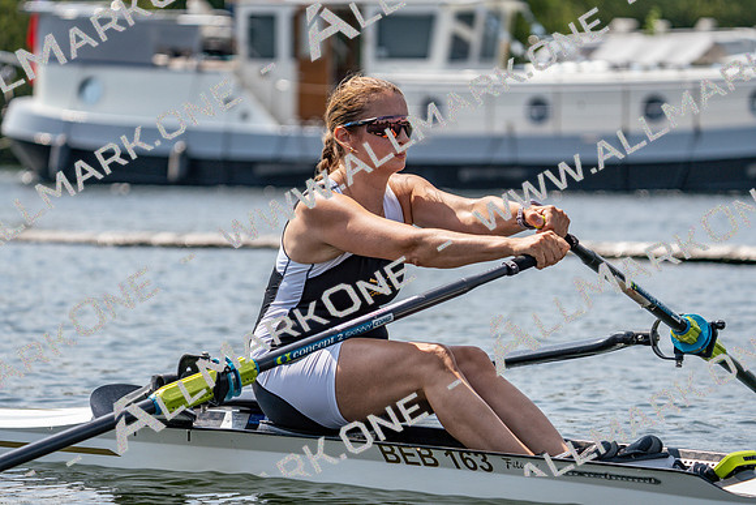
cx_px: 378
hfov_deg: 10.3
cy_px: 252
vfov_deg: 6.9
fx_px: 4201
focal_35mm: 200
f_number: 5.6
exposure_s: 1/1600
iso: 200
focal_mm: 200
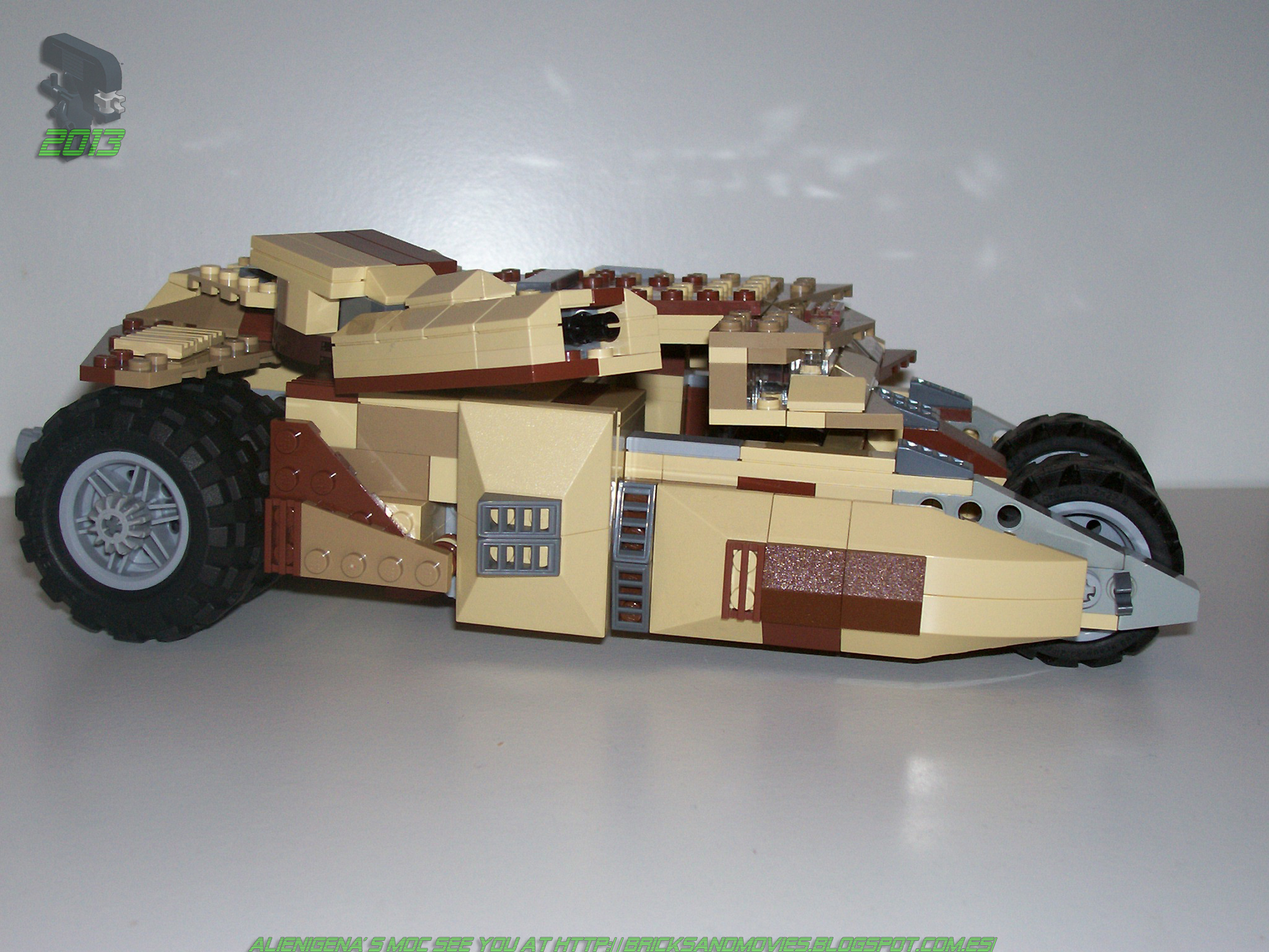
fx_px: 1943
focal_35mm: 53
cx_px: 634
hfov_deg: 36.2
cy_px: 476
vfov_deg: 27.5
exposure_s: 1/73.3
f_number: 3.2
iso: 80
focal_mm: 8.7
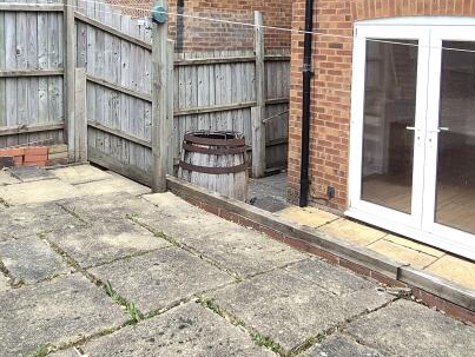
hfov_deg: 55.2
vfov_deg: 40.9
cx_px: 263
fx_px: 453
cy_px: 62
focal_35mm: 33
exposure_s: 1/769
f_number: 2.2
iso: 50
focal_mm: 2.2
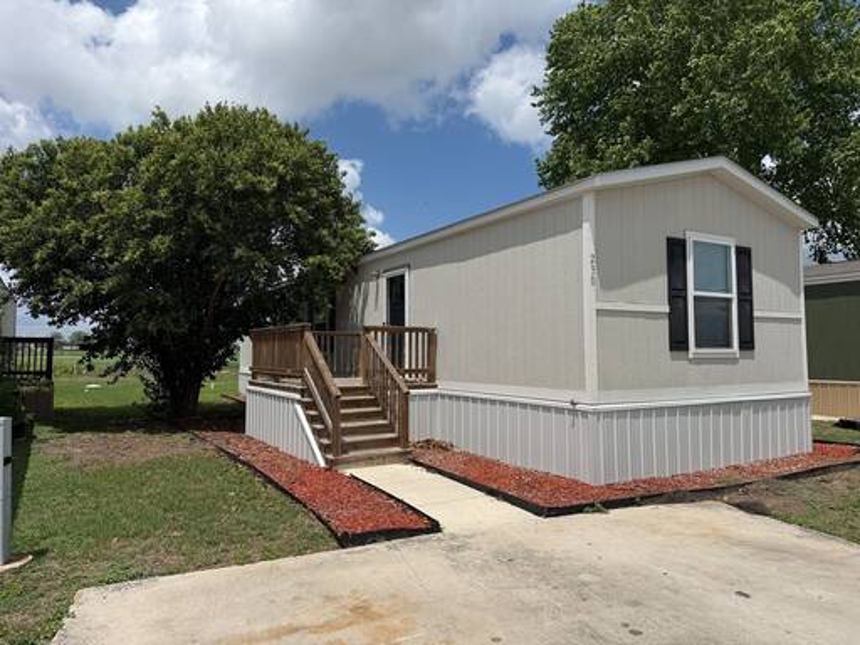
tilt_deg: +2.6
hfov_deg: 71.6
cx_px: 430
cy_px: 322
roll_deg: -0.3
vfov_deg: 56.8
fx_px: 596
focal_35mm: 24
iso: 80
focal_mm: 6.76
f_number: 1.78
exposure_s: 1/10309
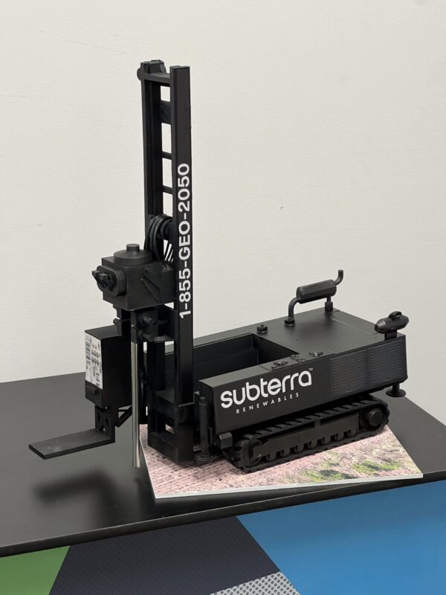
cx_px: 223
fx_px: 1323
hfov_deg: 19.1
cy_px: 298
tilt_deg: -16.8
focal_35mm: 77
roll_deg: +2.0
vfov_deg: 25.3
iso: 200
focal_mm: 9
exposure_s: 1/60
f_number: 2.8
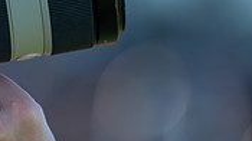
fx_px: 5186
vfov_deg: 1.6
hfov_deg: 2.8
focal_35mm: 777
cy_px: -63
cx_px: -21
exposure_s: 1/1000
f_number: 2.8
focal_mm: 200
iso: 100
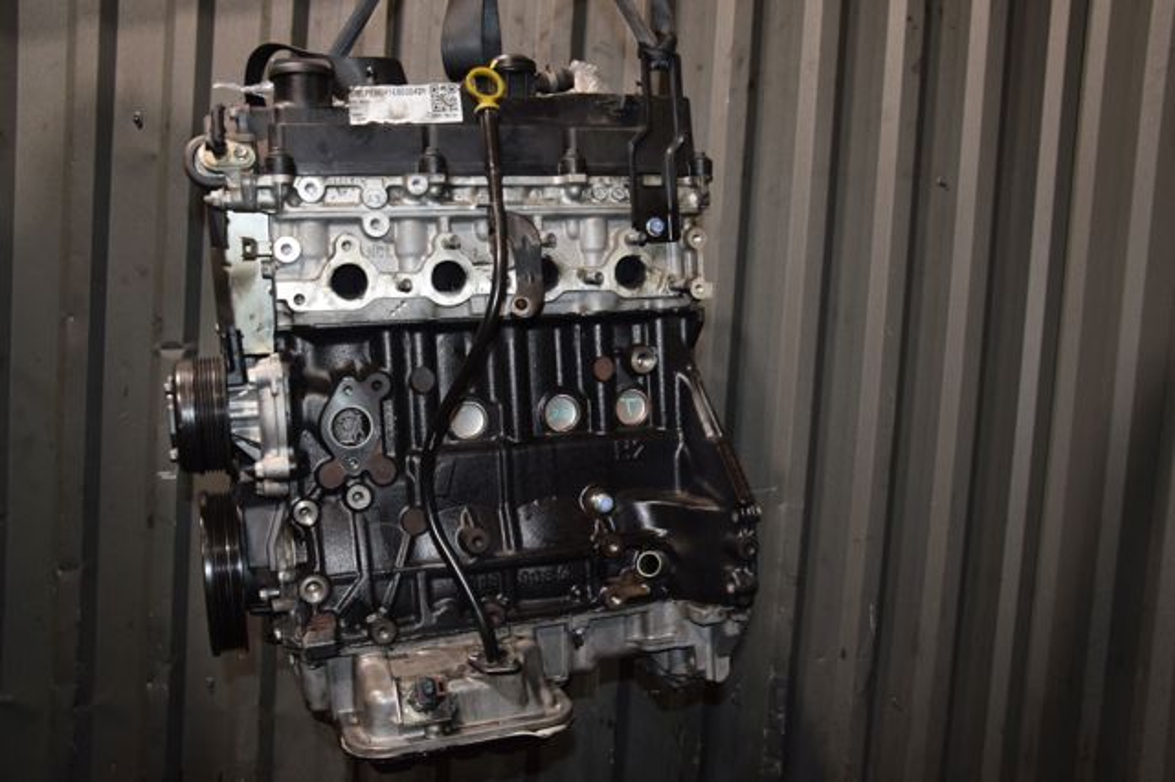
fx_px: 1028
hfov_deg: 59.5
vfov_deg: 41.7
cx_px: 588
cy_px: 391
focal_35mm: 32
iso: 800
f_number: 5
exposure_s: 1/60
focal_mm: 21
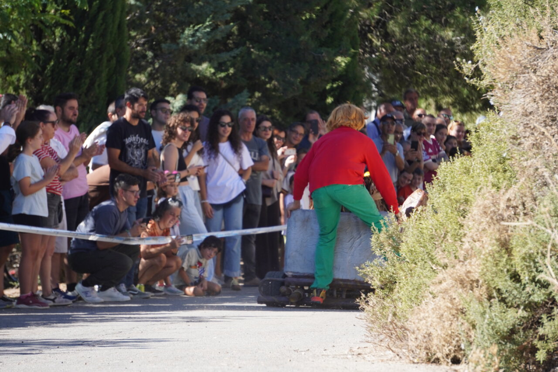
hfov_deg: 7.9
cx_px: 279
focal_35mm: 261
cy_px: 186
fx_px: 4045
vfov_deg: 5.3
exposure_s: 1/320
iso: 250
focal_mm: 174
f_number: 6.3
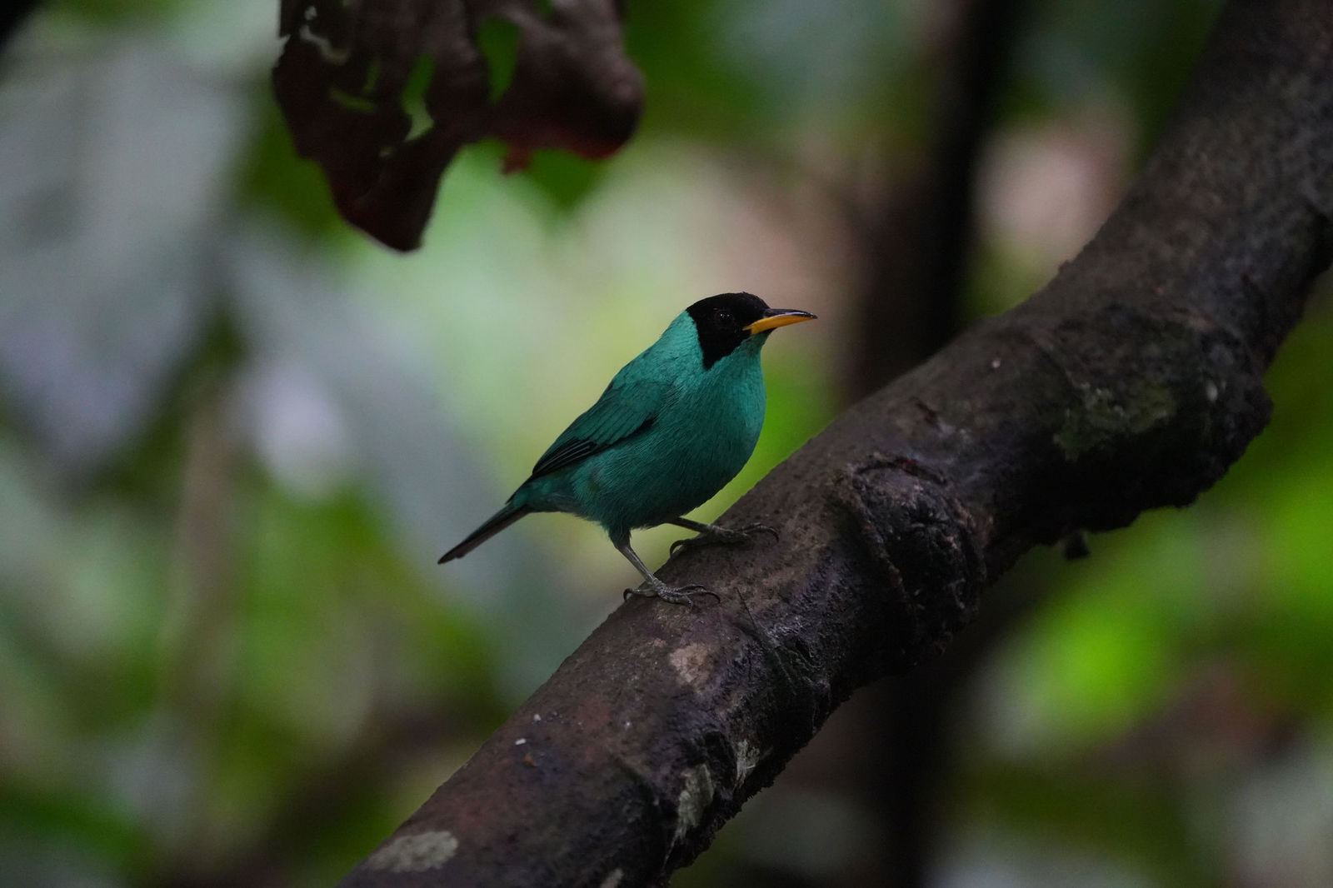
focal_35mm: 400
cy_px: 444
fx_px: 14807
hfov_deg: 5.2
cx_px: 666
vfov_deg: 3.4
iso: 12800
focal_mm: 400
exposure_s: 1/200
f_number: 6.3
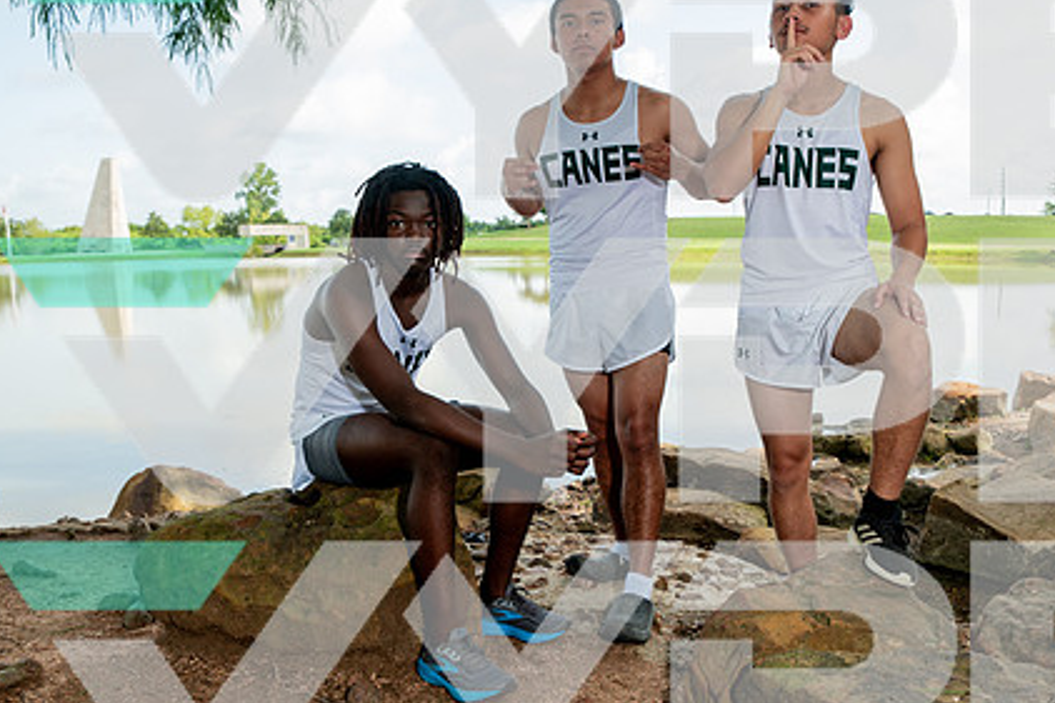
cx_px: 630
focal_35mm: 33
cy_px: 372
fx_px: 967
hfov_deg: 56.8
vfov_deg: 39.9
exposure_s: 1/200
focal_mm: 24
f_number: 7.1
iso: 200
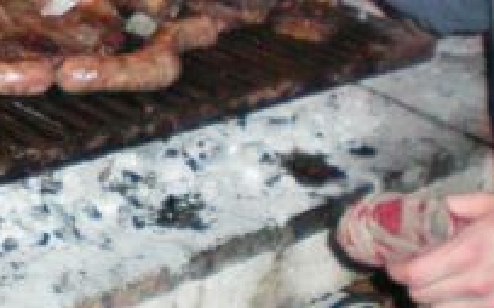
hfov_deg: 16.0
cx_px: 40
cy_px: -85
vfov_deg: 9.9
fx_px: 1735
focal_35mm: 129
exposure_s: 1/60
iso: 400
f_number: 3.1
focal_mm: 6.3
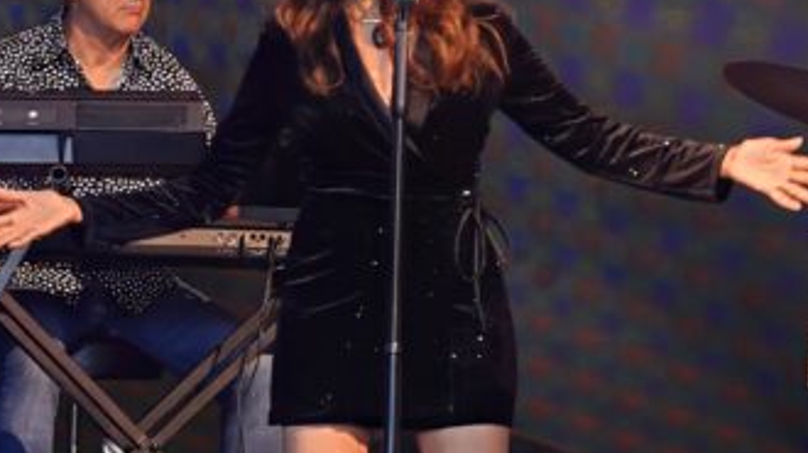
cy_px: -309
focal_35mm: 238
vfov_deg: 5.0
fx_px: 5095
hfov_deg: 9.0
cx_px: 943
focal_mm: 39
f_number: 4
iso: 100
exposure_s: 1/60
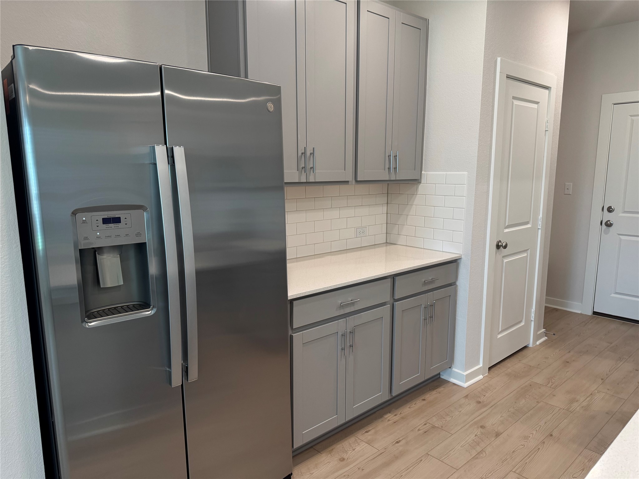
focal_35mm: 24
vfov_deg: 56.8
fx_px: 443
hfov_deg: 71.6
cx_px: 320
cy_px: 240
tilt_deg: -9.2
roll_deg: +0.0
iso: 200
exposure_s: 1/120
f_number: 1.78
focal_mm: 6.76
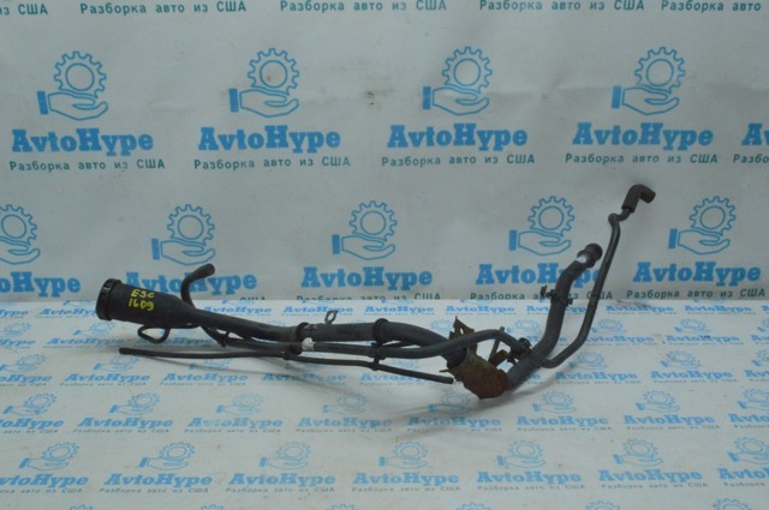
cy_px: 255
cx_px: 384
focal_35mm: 34
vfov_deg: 38.3
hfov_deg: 55.2
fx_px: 736
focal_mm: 23
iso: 6400
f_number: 25
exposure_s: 1/60
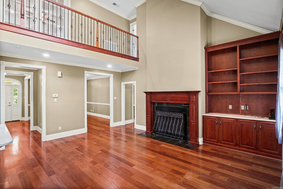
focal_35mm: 18
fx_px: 141
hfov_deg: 90.0
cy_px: 94
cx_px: 142
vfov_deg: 67.4
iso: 250
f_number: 9
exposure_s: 2.5
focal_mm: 12
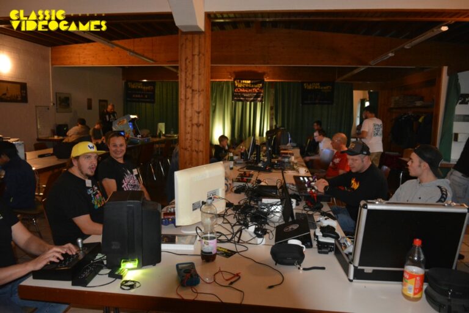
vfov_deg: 47.9
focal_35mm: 27
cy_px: 156
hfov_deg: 67.4
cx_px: 234
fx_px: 352
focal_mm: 18
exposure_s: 1/60
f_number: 3.5
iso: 3200
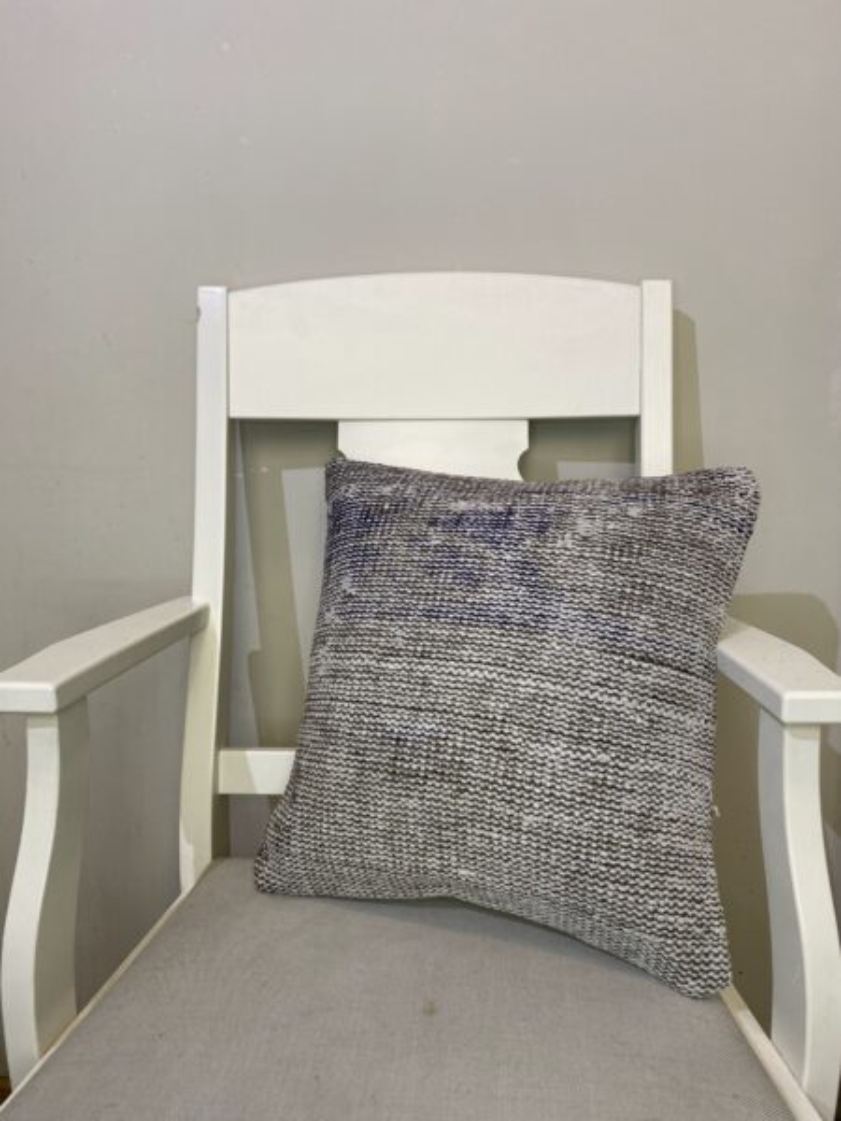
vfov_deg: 67.3
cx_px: 420
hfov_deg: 53.1
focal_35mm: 26
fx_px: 842
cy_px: 560
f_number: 1.8
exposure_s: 1/121
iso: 125
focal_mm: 4.25
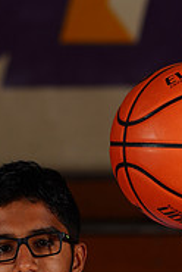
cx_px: 74
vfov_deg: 3.0
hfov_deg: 2.0
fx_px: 5160
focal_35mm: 683
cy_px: 390
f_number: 8
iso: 200
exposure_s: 1/200
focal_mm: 218
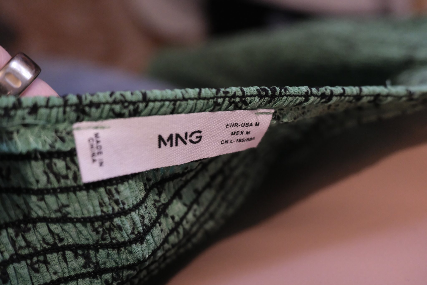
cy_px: 142
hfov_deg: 50.7
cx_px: 214
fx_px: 451
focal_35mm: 38
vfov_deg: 35.0
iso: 6400
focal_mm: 25.5
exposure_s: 1/125
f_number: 3.5
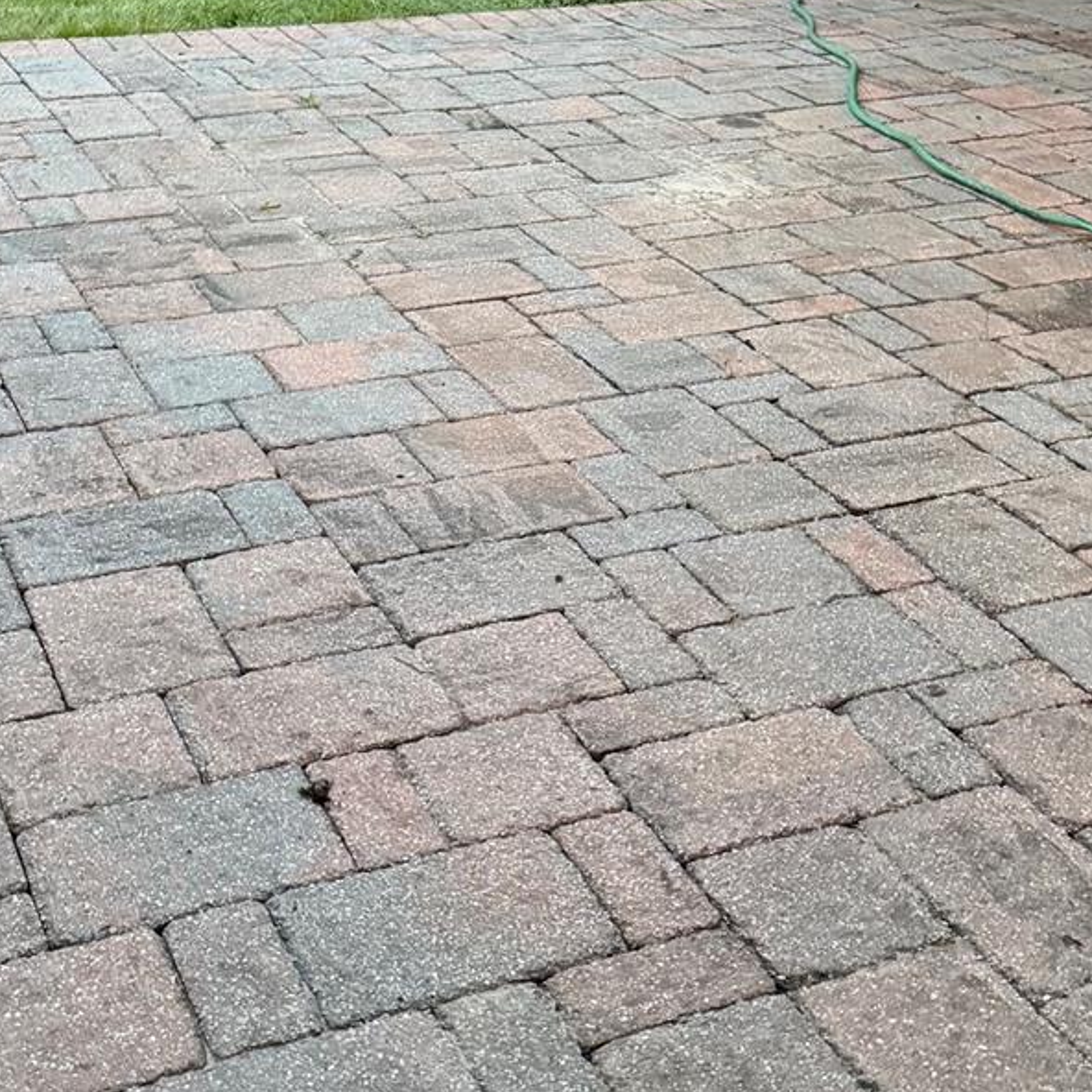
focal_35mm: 55
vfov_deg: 30.4
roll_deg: -1.5
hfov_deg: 31.1
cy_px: 243
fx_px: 1963
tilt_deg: -18.8
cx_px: 518
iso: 1000
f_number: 1.78
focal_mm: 6.76
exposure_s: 1/40
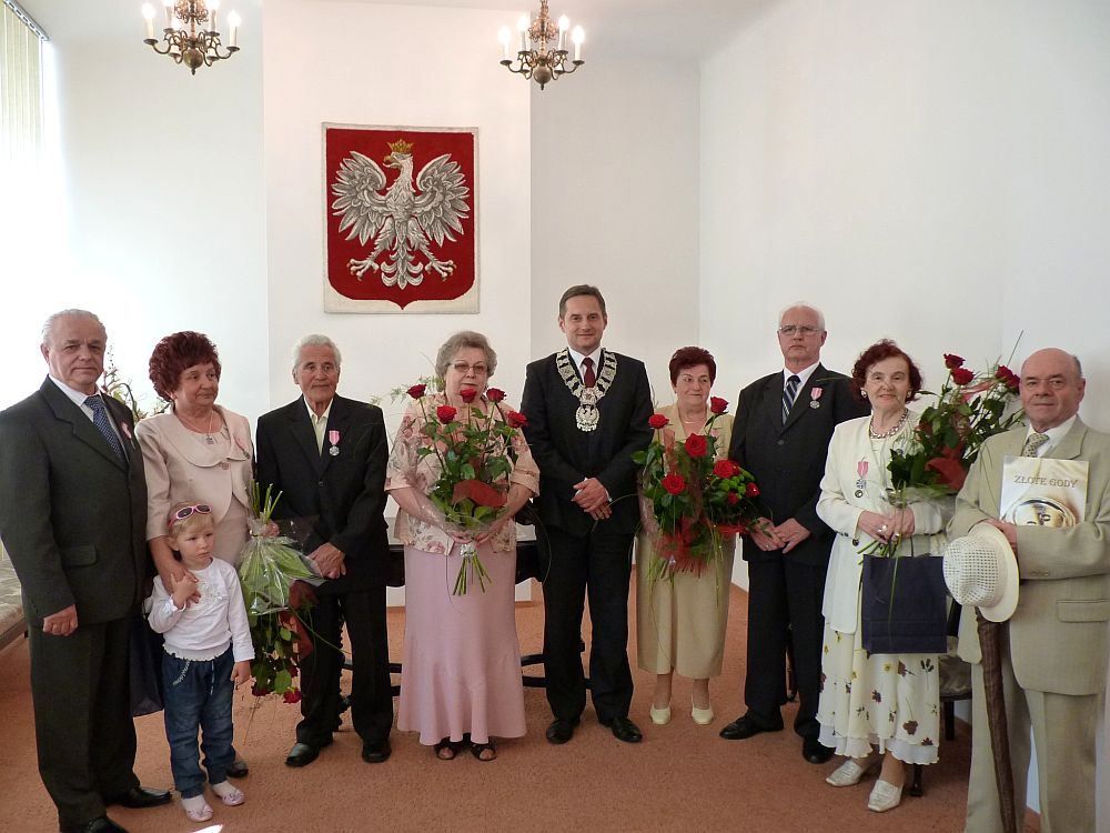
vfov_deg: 48.2
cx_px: 555
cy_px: 416
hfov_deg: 61.7
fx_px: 930
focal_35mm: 29
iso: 250
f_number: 2.8
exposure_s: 1/30
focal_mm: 5.2
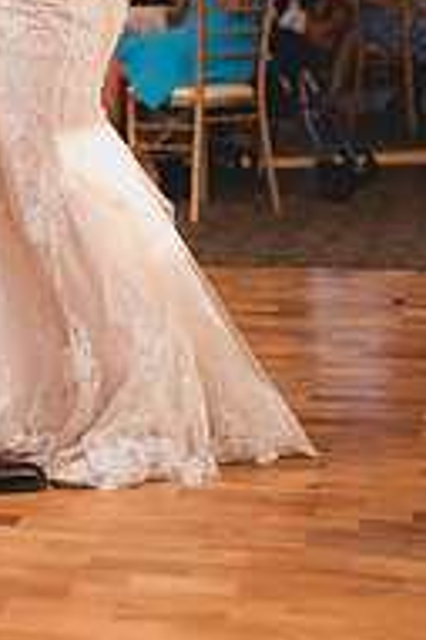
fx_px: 2098
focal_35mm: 118
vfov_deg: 16.9
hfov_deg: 11.4
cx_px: -50
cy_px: -44
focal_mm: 50
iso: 125
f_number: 1.8
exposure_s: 1/250
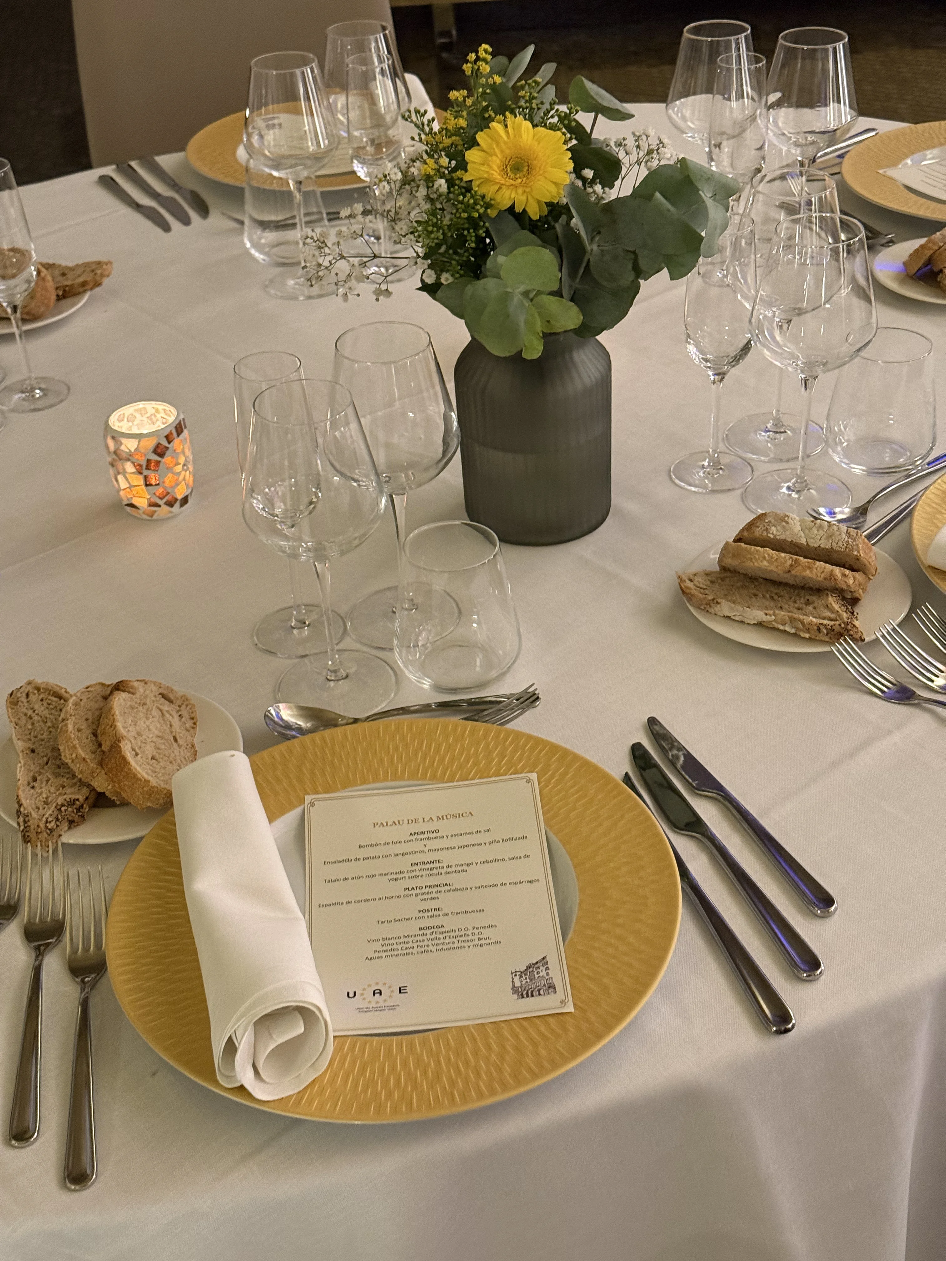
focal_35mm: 48
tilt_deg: -33.5
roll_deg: +3.6
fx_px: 1749
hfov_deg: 30.3
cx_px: 473
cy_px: 630
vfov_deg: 39.7
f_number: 1.78
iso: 400
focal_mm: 6.76
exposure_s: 1/33
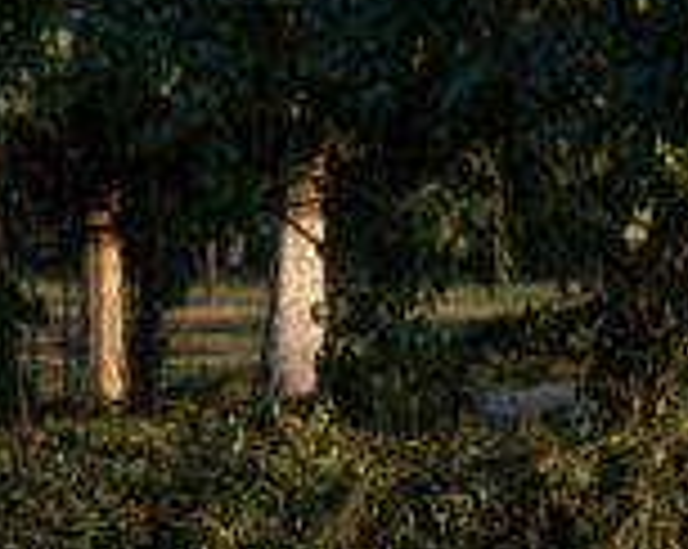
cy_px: 288
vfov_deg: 6.7
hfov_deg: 8.1
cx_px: 1255
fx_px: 4698
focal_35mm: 231
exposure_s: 1/160
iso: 320
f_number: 10
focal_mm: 49
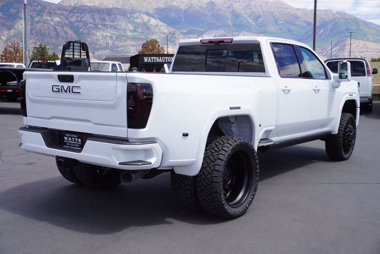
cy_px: 127
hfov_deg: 44.9
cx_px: 190
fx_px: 460
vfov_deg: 30.9
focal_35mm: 44
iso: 100
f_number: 10
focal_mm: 29
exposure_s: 1/125
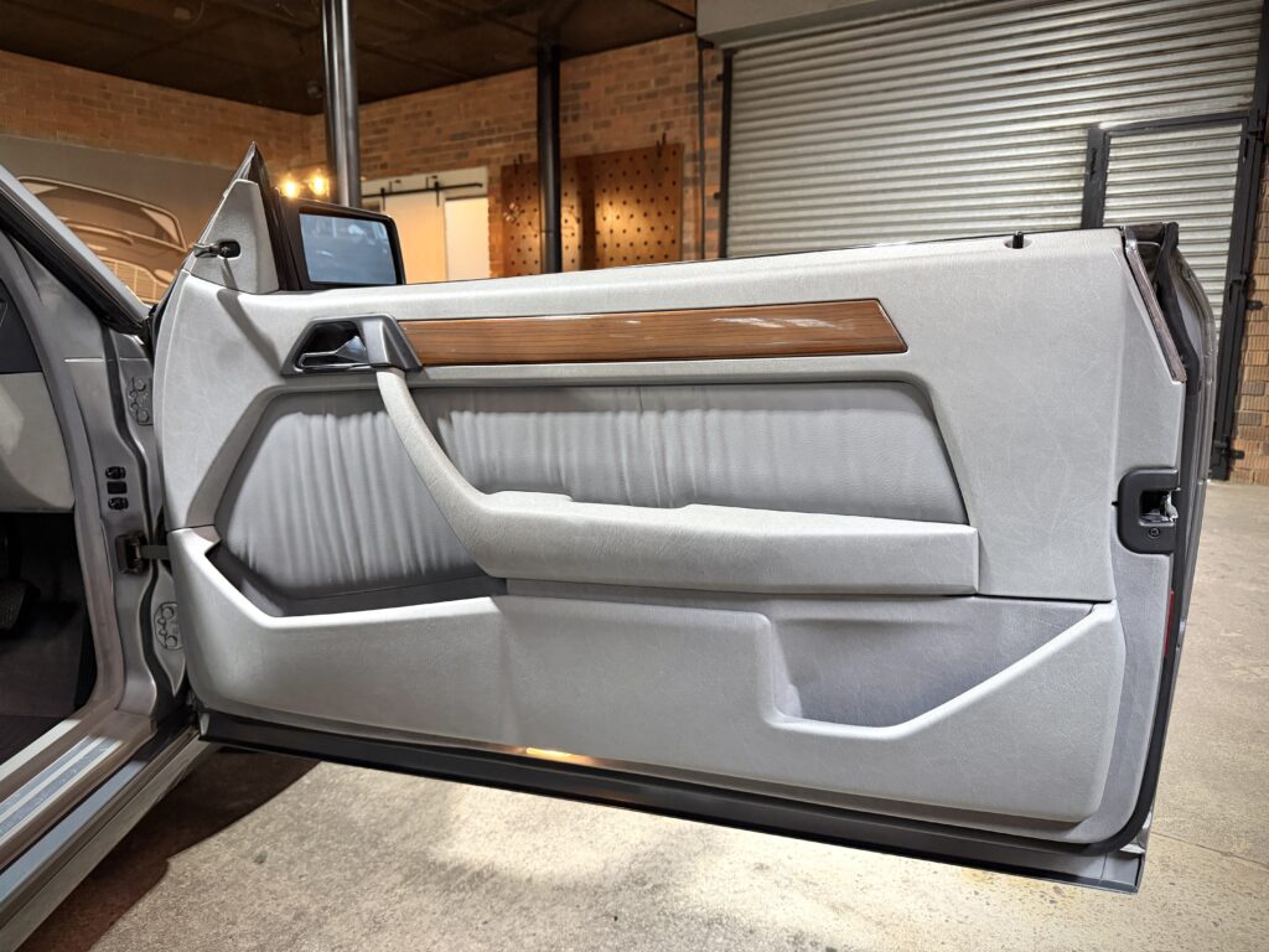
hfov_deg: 71.6
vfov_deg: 56.8
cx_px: 634
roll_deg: -1.3
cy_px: 476
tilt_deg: -9.6
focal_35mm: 24
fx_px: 880
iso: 640
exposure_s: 1/50
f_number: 1.78
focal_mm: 6.76
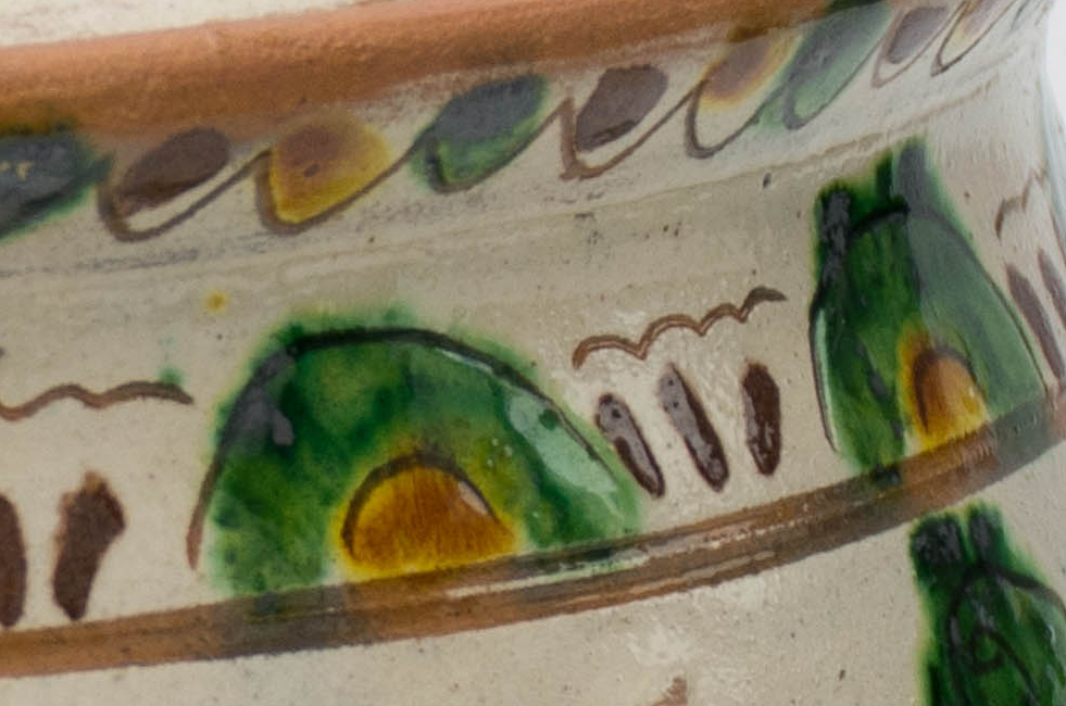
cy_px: 472
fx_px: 12471
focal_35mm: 422
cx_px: -792
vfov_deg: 3.2
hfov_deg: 4.8
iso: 160
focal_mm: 56
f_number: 6.3
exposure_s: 1/125
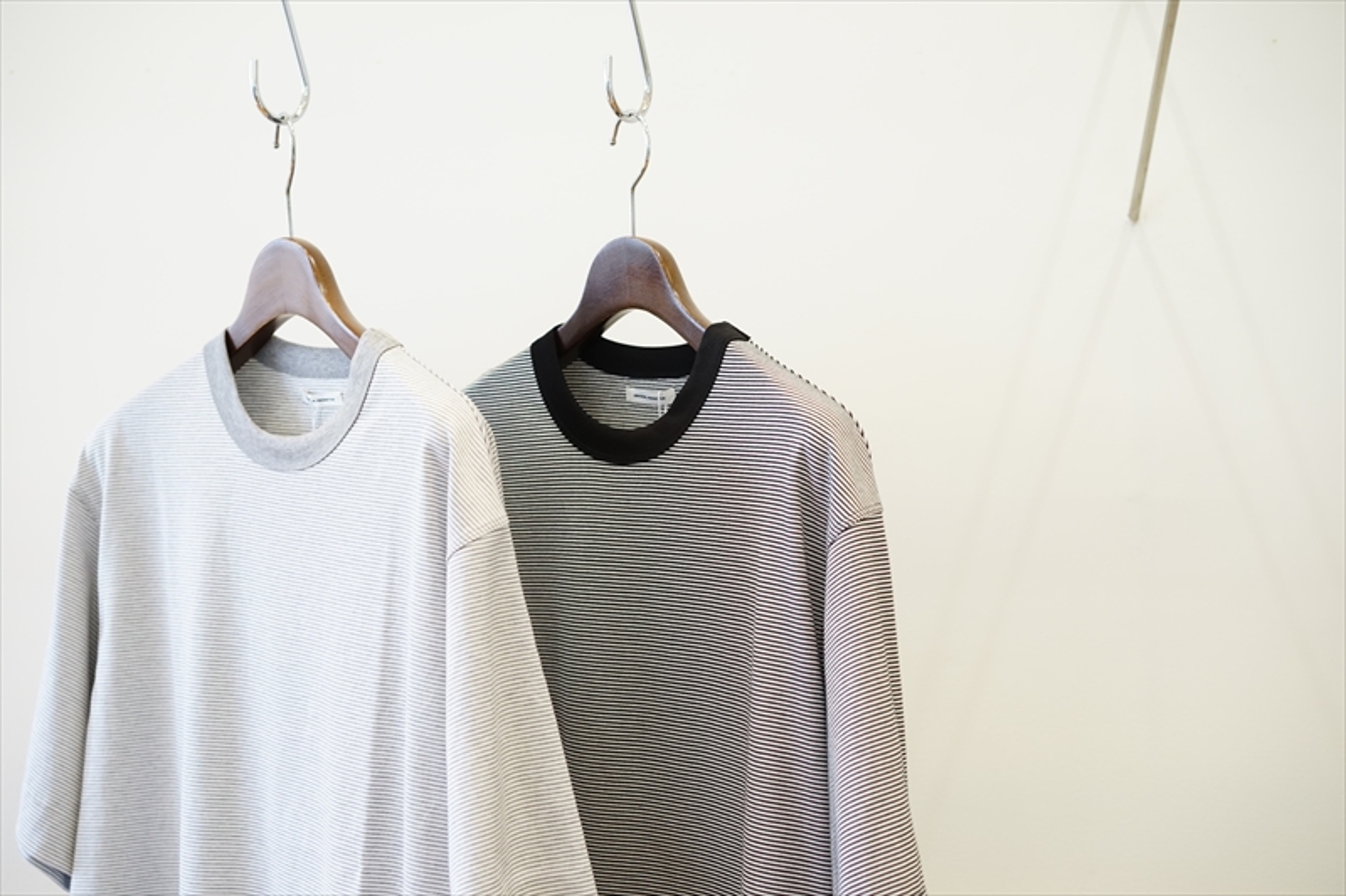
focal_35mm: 55
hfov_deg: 36.3
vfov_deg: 24.6
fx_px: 2056
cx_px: 673
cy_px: 448
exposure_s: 1/60
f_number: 4
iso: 640
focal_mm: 55
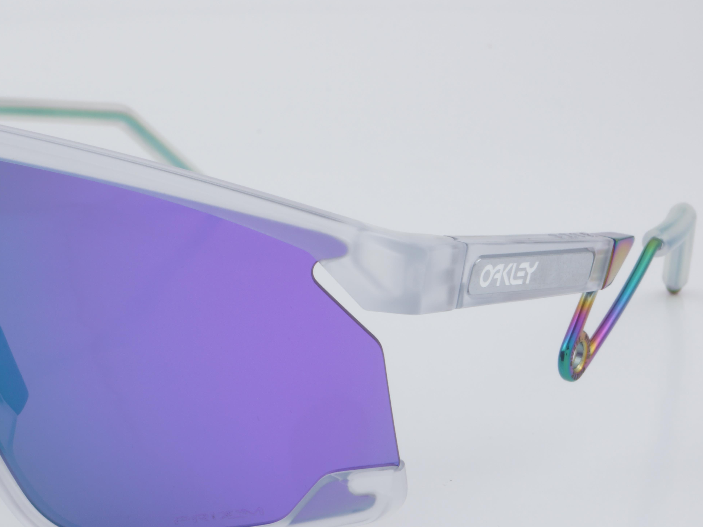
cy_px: 346
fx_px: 2493
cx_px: 165
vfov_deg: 12.1
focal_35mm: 123
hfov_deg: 16.0
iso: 100
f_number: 32
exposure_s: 1/4
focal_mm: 55
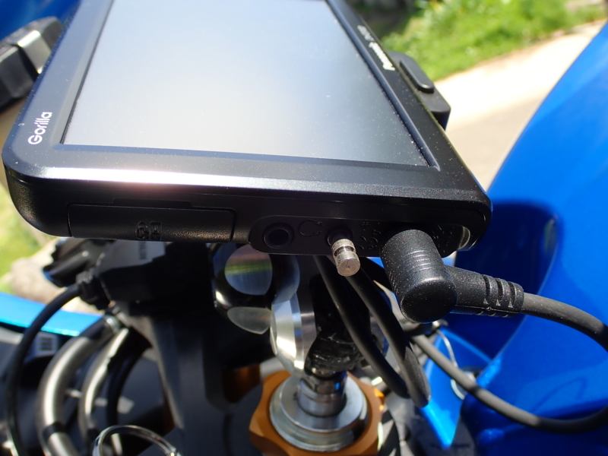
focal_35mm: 46
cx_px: 304
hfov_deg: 41.2
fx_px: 808
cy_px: 228
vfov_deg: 31.5
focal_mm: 8.41
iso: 100
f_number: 4.5
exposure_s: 1/200
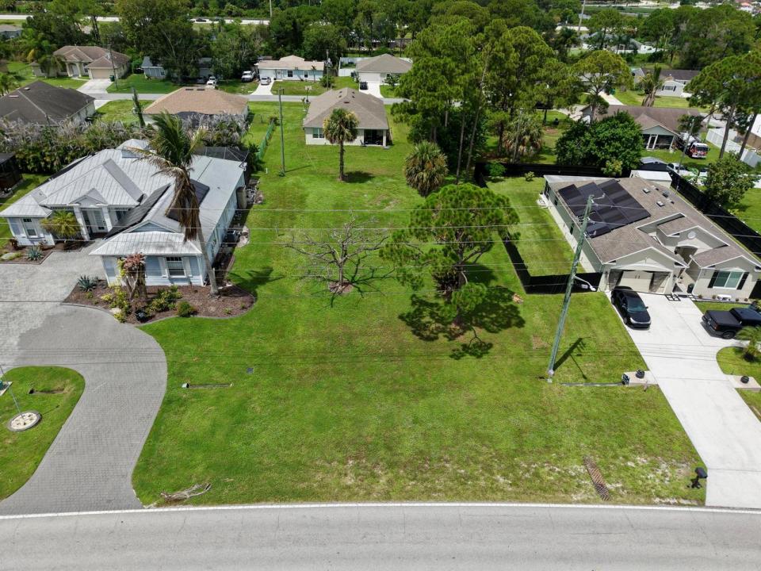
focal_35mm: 24
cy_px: 286
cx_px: 380
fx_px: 528
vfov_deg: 56.8
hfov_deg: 71.6
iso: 110
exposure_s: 1/500
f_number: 1.8
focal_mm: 8.67
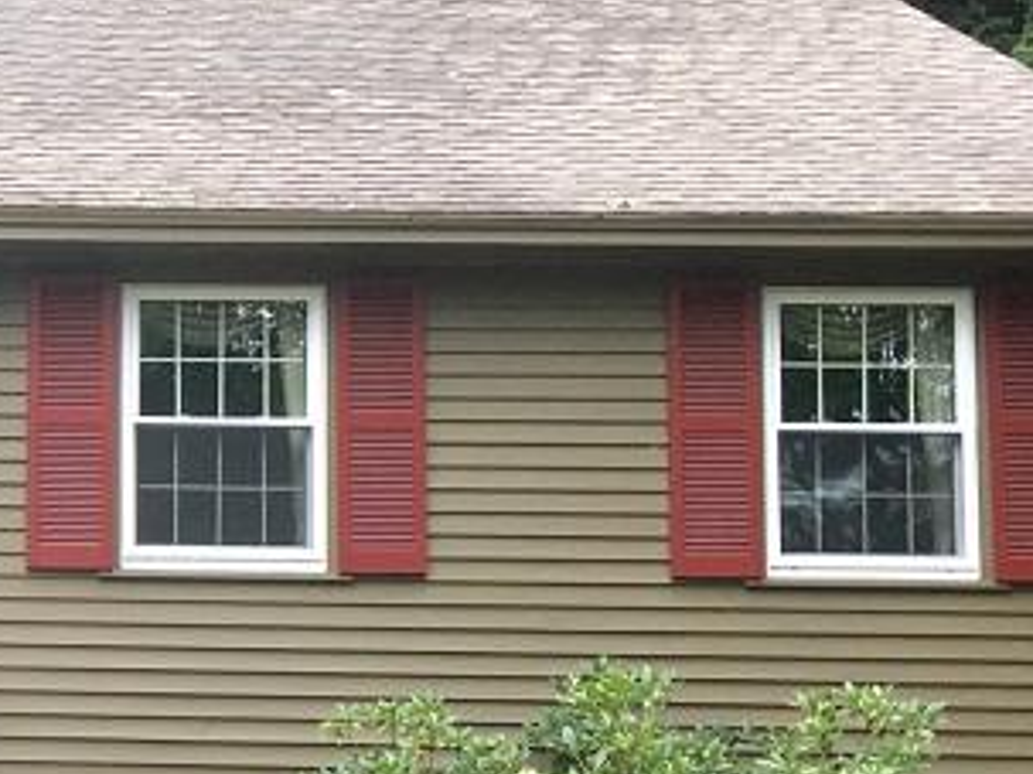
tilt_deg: +6.6
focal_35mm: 98
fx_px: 2923
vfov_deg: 14.8
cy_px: 760
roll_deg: -1.3
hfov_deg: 18.1
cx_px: -460
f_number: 2.2
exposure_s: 1/120
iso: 40
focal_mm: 4.15
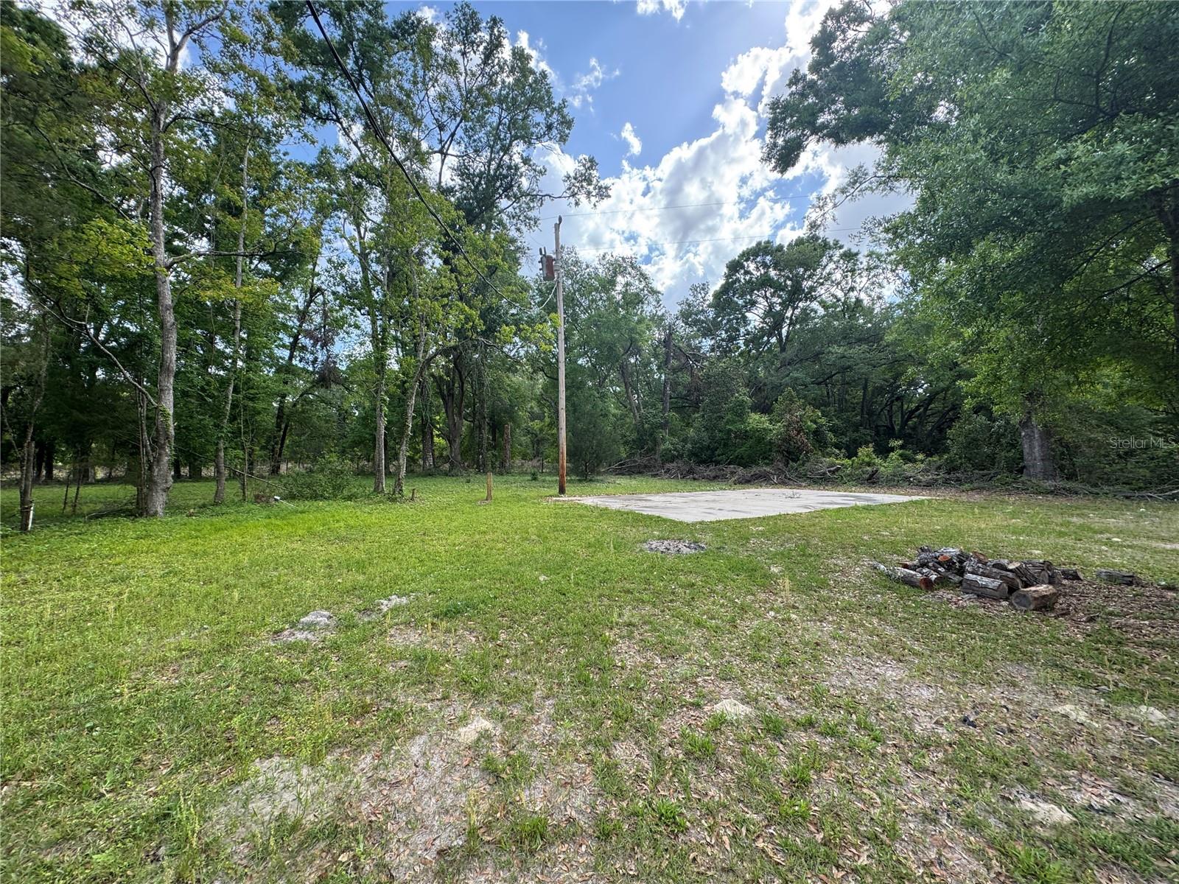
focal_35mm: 14
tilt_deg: +5.6
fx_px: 477
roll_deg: -1.1
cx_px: 590
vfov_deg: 85.7
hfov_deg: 102.1
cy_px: 442
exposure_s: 1/381
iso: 40
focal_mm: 2.22
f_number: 2.2
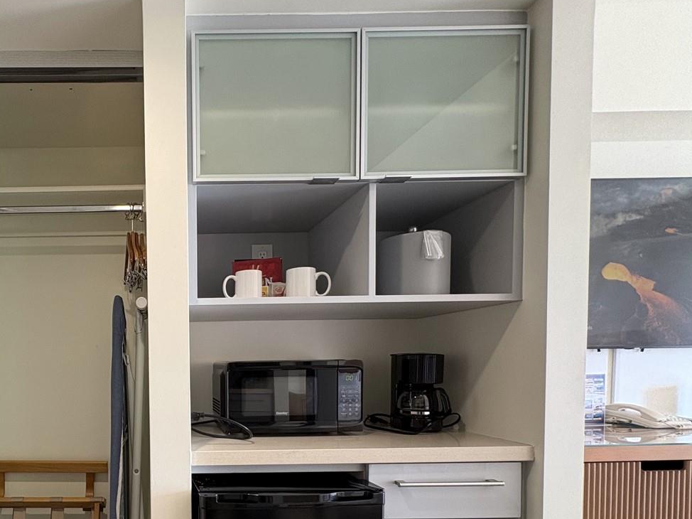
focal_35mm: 23
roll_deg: +0.9
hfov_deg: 67.3
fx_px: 460
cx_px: 142
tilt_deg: -2.6
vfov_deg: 56.2
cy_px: 383
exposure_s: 1/60
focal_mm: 2.22
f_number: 2.2
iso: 200
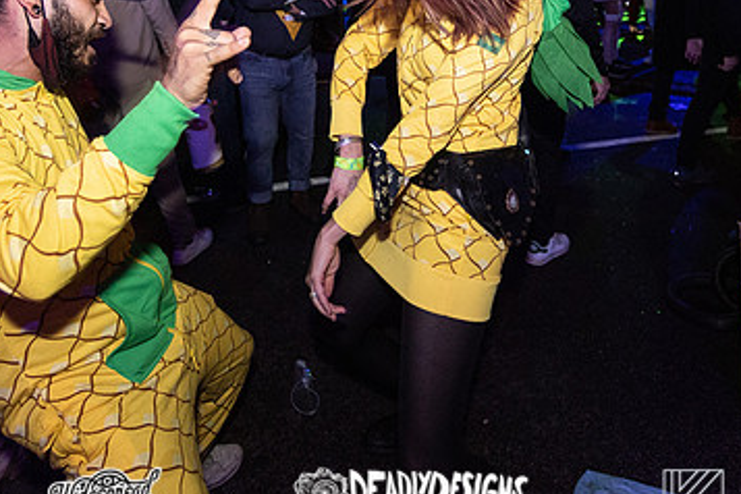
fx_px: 597
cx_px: 372
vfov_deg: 41.1
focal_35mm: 29
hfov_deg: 63.7
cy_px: 39
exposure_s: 1/60
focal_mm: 14
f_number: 3.5
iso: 2000
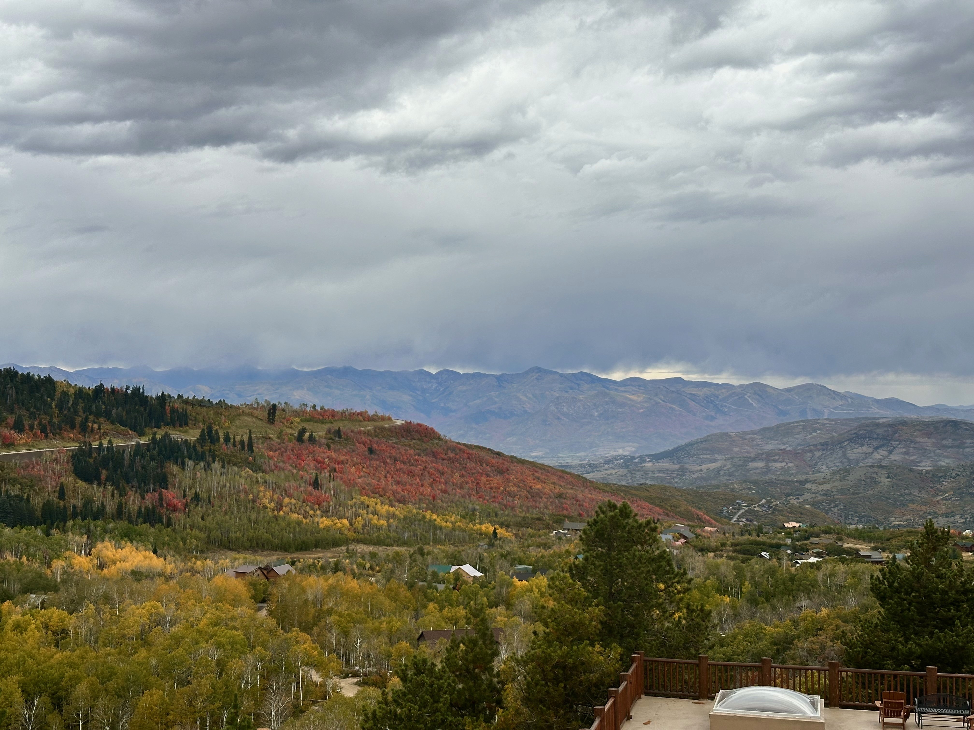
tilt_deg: +0.2
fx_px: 1351
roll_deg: -0.7
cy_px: 365
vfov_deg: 30.3
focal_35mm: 48
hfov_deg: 39.7
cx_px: 487
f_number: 1.78
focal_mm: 6.86
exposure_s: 1/2890
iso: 64
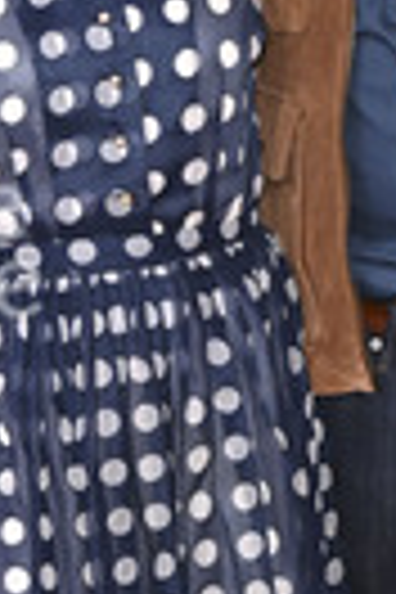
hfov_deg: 11.6
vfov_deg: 17.1
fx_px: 1947
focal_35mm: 118
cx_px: 302
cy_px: 68
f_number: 6.3
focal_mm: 39
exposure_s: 1/250
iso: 1250
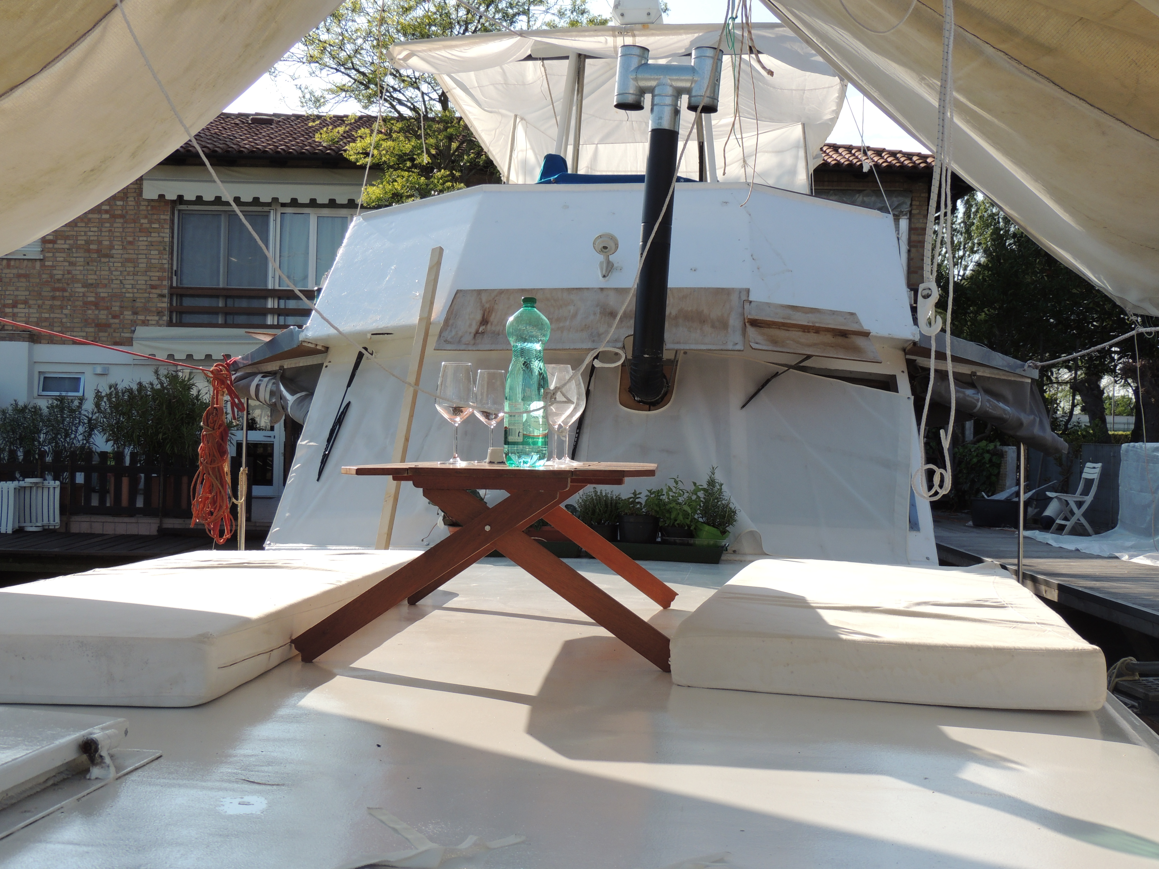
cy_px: 434
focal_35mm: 43
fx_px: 1440
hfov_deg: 43.9
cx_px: 580
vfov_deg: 33.6
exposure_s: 1/800
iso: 100
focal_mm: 7.6
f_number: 3.4
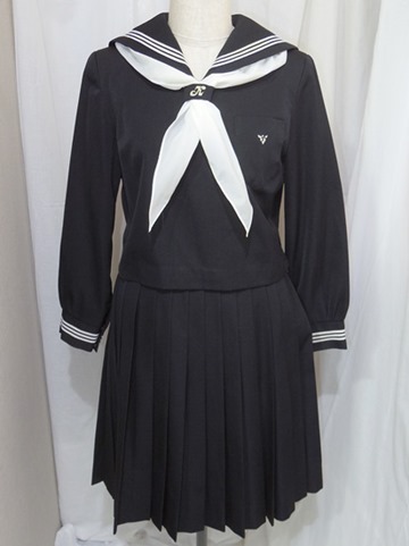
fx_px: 426
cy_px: 273
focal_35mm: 27
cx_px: 204
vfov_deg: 65.4
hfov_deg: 51.3
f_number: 2.8
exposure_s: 1/15
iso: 200
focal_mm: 5
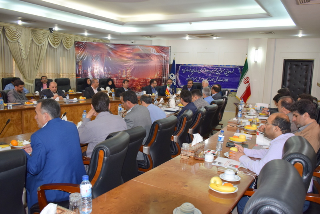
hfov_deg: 59.5
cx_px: 160
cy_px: 107
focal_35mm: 32
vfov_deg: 41.7
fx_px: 280
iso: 800
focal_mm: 21
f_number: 4.5
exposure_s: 1/200
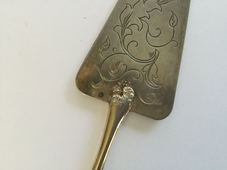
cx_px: 114
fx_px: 203
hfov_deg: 58.4
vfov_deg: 45.4
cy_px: 85
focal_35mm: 31
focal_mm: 3.3
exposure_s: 1/17
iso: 400
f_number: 2.4
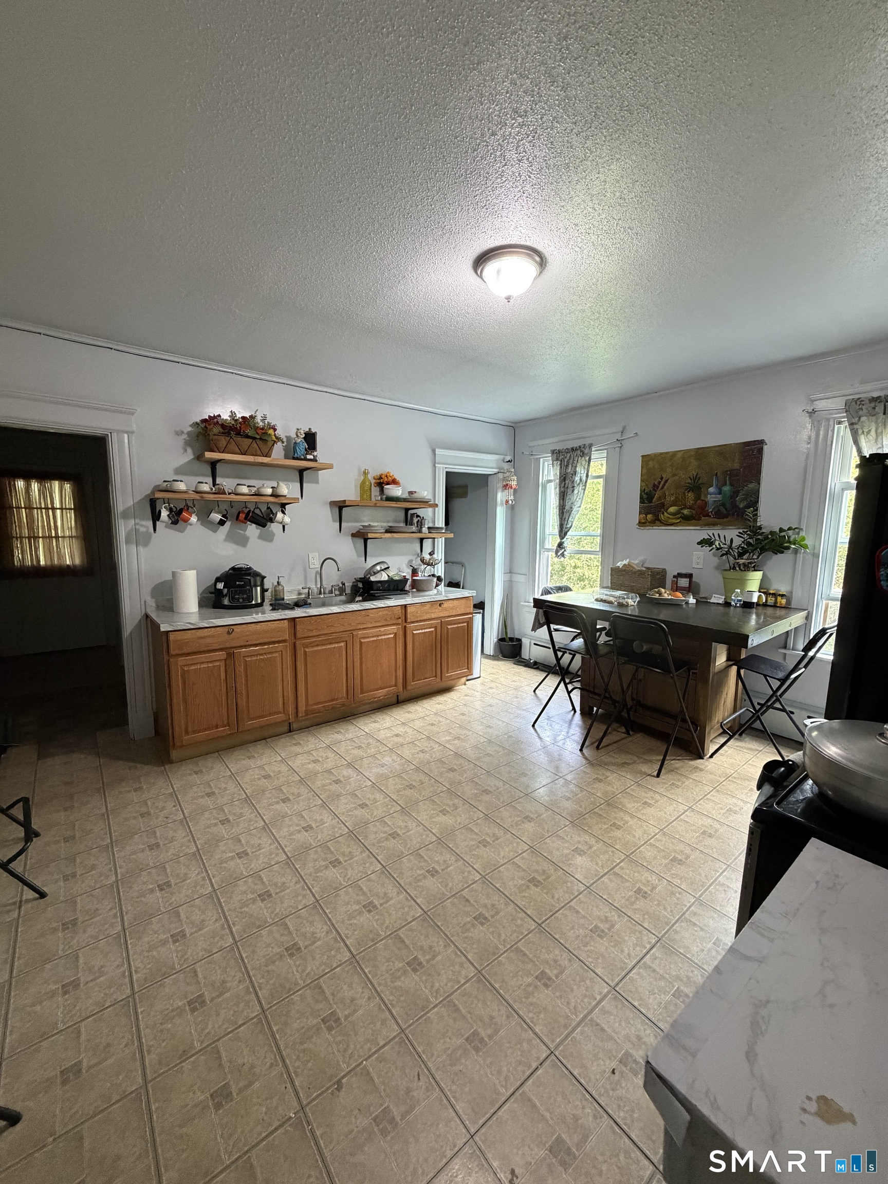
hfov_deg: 85.7
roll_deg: -0.4
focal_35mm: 14
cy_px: 592
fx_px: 479
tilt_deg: -7.2
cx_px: 444
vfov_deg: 102.1
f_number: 2.2
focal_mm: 2.22
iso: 500
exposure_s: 1/60
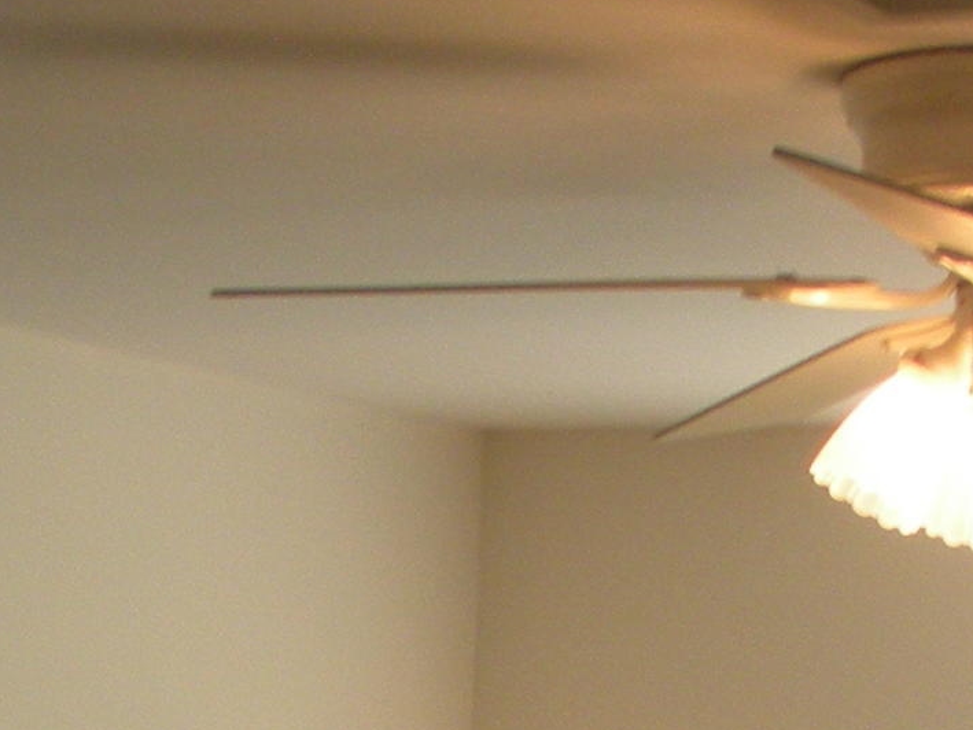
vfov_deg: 9.4
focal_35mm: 148
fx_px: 4161
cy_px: 1424
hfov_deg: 13.3
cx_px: 519
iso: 130
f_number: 3.5
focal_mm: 6.3
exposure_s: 1/58.4
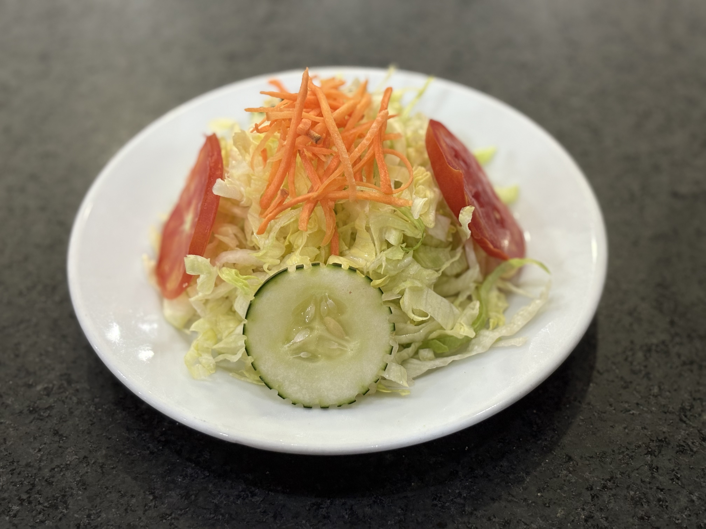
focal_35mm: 52
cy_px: 264
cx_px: 353
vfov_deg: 28.0
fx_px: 1061
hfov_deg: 36.8
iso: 160
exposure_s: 1/40
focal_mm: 5.96
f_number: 1.6
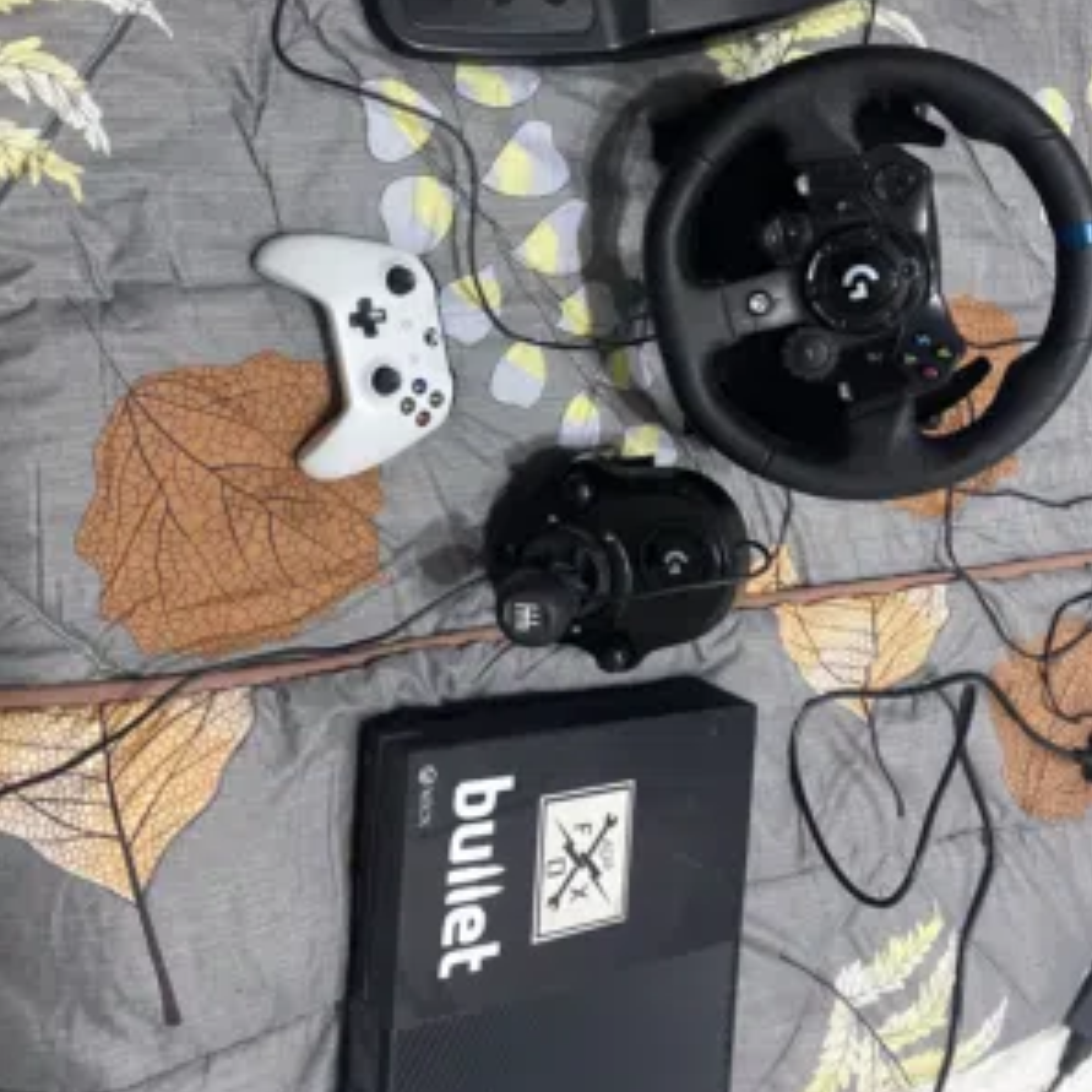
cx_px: 548
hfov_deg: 52.5
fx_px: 1106
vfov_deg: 51.9
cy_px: 397
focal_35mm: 31
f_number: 1.8
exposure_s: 1/31
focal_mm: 4.25
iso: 640
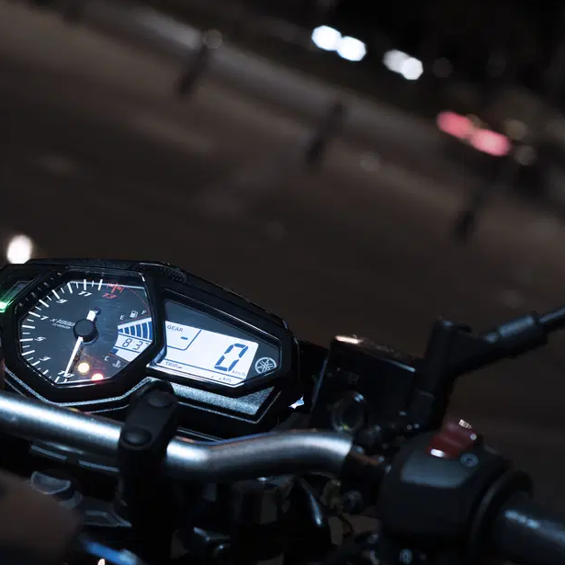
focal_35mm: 83
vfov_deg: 20.8
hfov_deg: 20.5
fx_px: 1533
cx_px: 76
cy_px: 366
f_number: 4.5
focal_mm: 50
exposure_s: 1/8
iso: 400
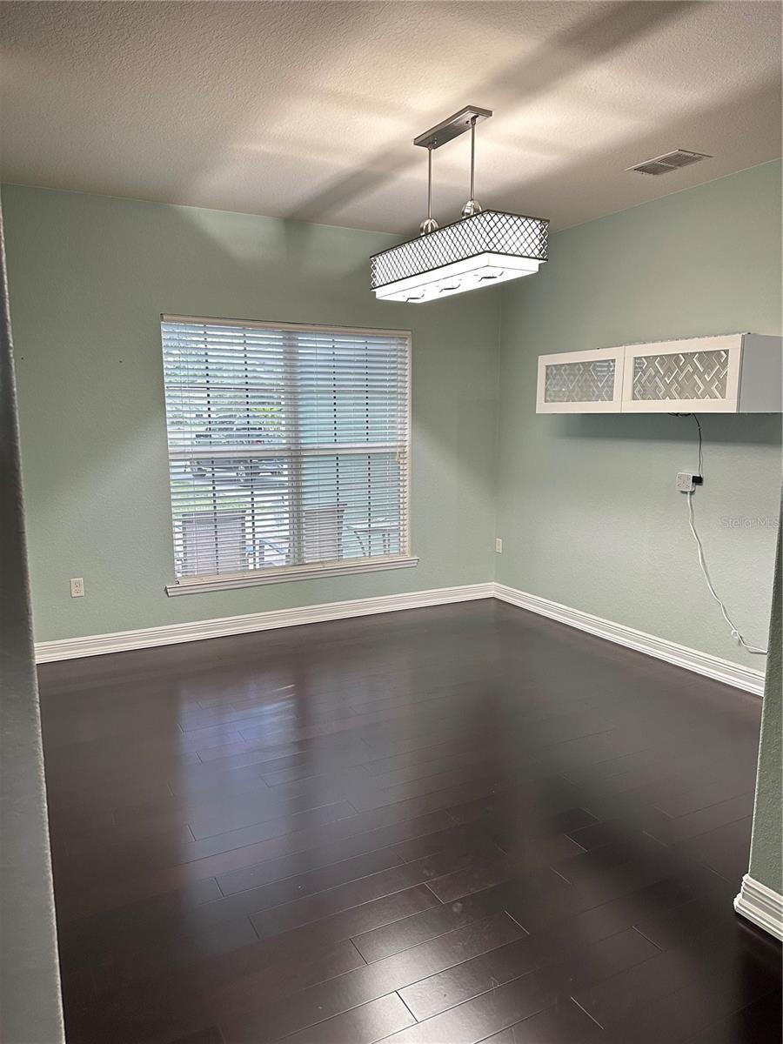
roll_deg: -1.3
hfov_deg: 56.8
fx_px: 724
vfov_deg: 71.6
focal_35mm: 24
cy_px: 522
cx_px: 392
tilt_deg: -8.7
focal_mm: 6.86
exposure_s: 1/60
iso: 250
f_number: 1.78
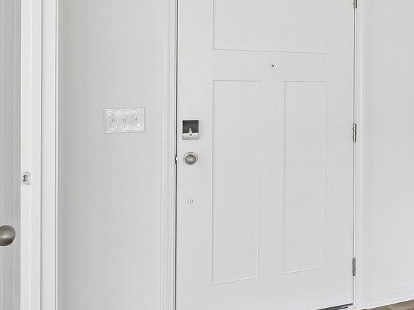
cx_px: 505
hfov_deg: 32.7
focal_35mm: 47
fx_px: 562
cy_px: 86
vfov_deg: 30.5
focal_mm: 14
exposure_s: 1/15
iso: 320
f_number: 8
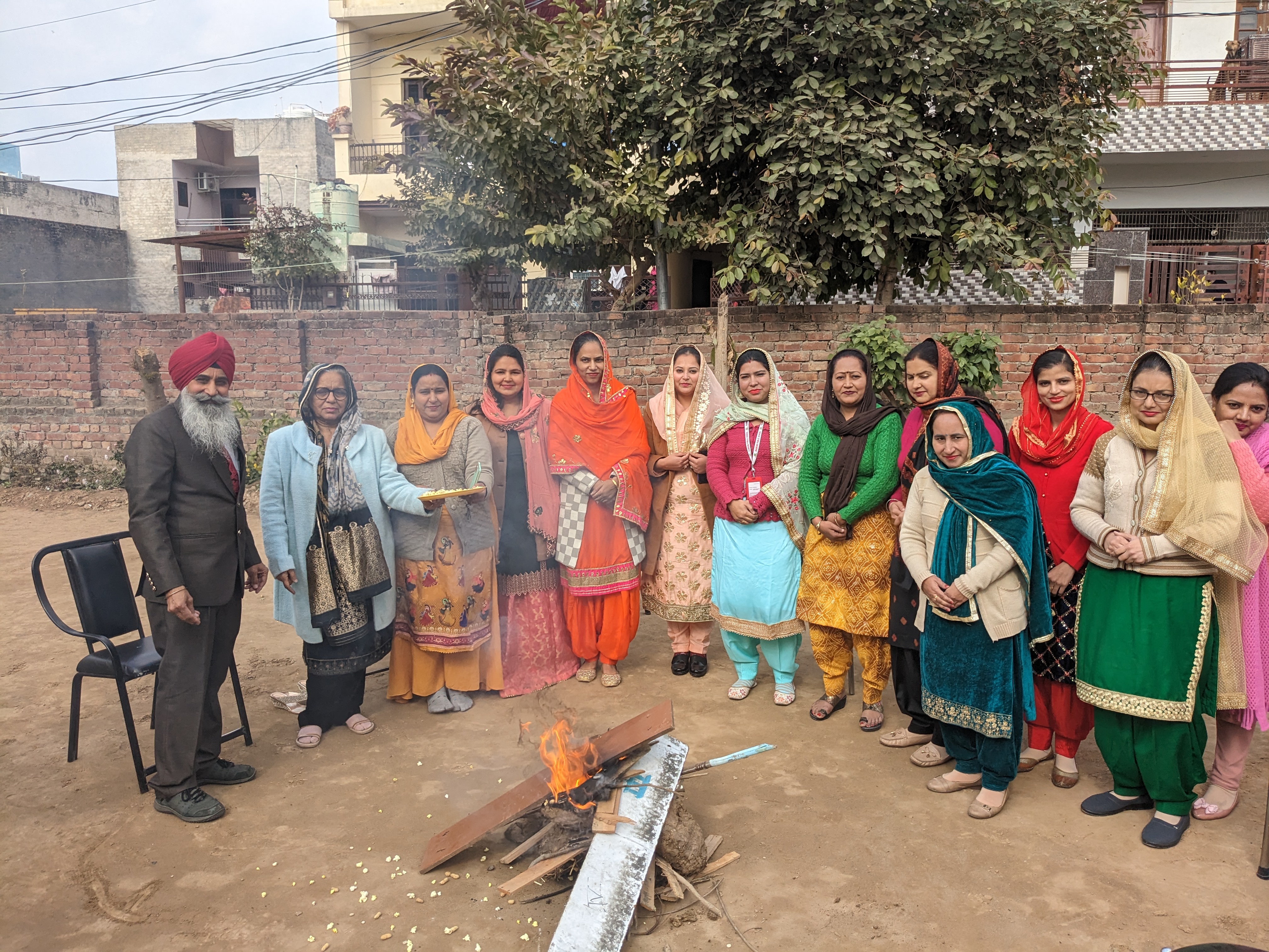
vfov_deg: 51.4
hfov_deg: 65.3
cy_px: 476
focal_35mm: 27
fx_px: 990
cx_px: 634
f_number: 1.73
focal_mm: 4.38
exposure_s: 1/1949
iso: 67
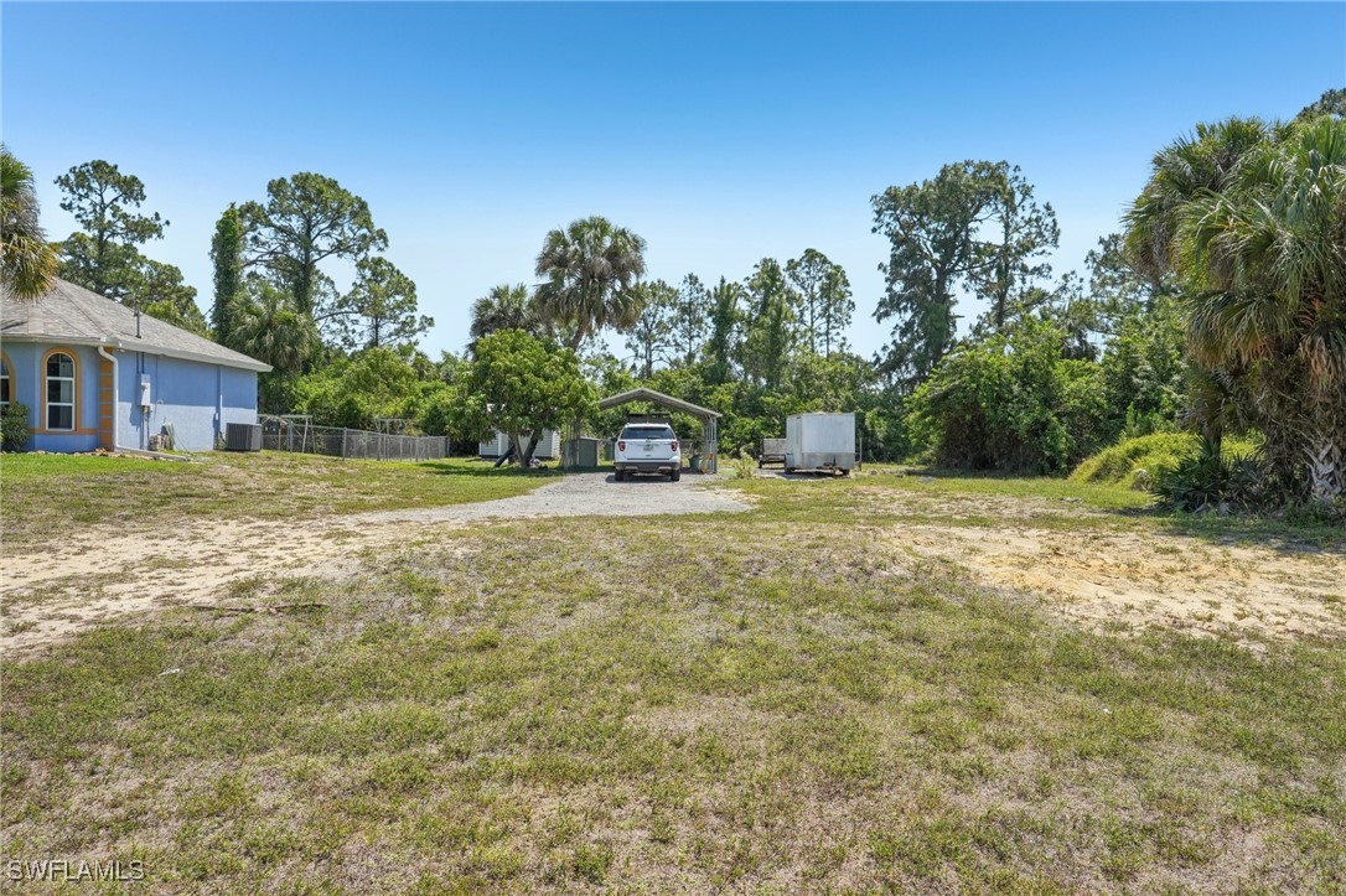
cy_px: 448
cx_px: 673
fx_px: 897
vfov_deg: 53.1
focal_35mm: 24
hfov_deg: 73.8
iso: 400
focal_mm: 24
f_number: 8
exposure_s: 1/1250
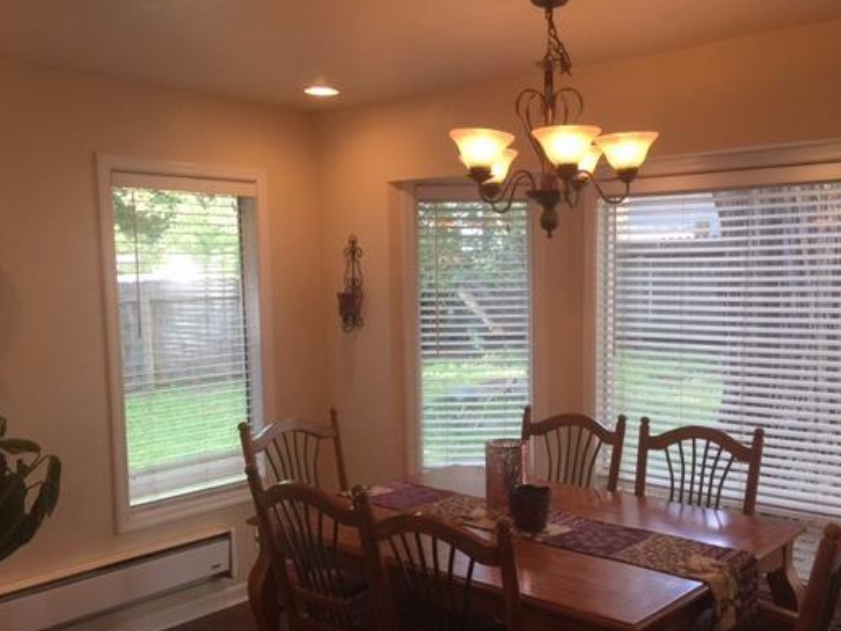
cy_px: 367
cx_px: 489
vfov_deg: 39.5
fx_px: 875
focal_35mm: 36
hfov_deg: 51.1
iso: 40
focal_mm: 4.15
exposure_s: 1/30
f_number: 2.2
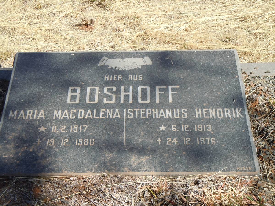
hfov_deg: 22.0
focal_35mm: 89
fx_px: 707
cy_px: 103
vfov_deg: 16.6
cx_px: 138
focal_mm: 16
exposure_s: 1/800
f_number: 4.4
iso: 200
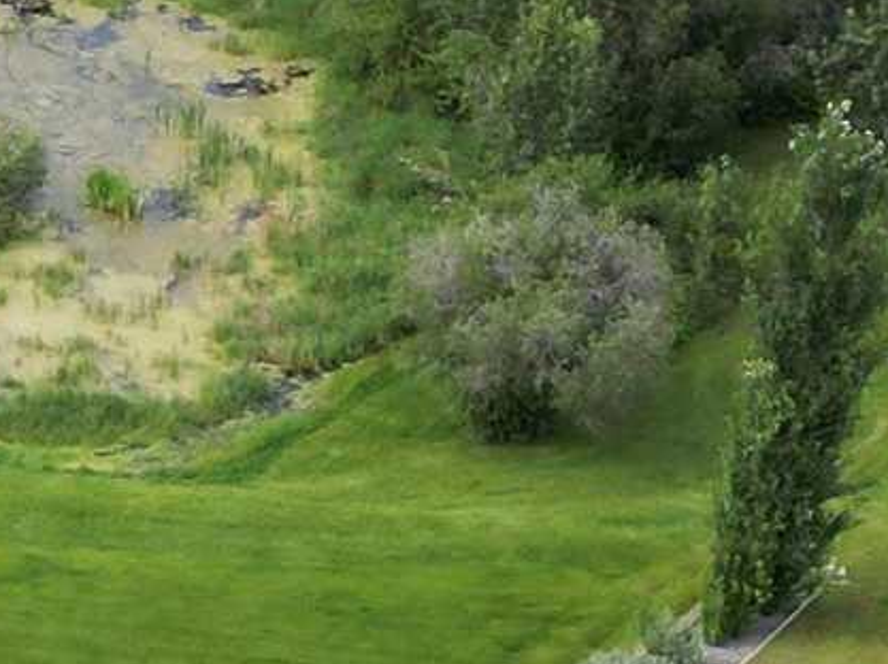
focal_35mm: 177
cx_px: -877
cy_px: 392
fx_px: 4537
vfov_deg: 8.4
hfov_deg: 10.3
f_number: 1.7
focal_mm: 6.72
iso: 140
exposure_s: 1/1250
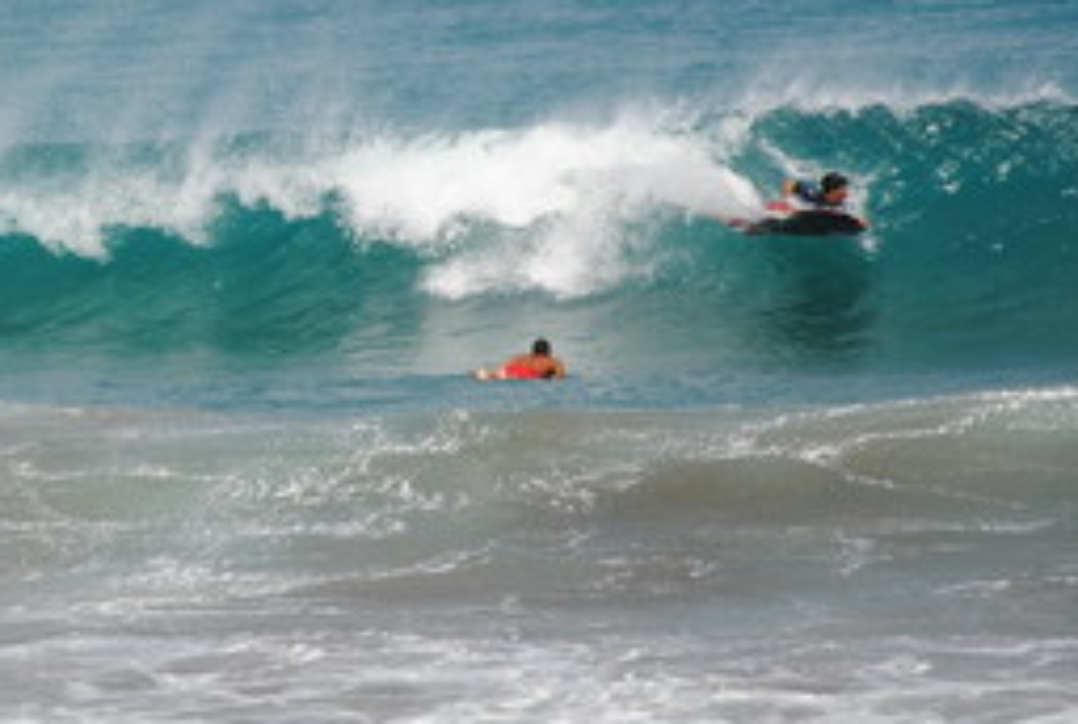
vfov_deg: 4.1
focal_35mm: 338
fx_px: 10147
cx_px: 29
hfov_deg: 6.1
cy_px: 267
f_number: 5.6
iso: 140
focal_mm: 105
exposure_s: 1/1000
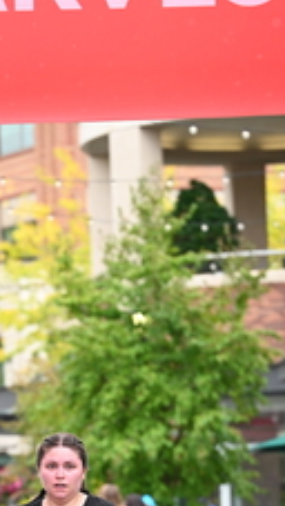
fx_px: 2923
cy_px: 555
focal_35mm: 218
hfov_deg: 5.6
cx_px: 30
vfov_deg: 9.8
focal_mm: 86
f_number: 2.8
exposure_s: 1/1600
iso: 640
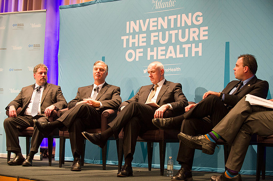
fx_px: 531
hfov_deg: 28.9
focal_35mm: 70
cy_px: 90
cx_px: 136
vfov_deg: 19.4
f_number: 3.5
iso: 2500
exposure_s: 1/125
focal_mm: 70
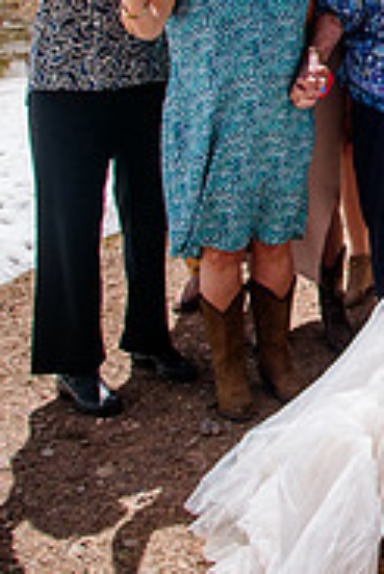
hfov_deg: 13.9
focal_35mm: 91
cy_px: -18
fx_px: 1453
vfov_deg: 21.5
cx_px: 624
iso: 400
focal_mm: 24
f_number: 6.3
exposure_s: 1/800
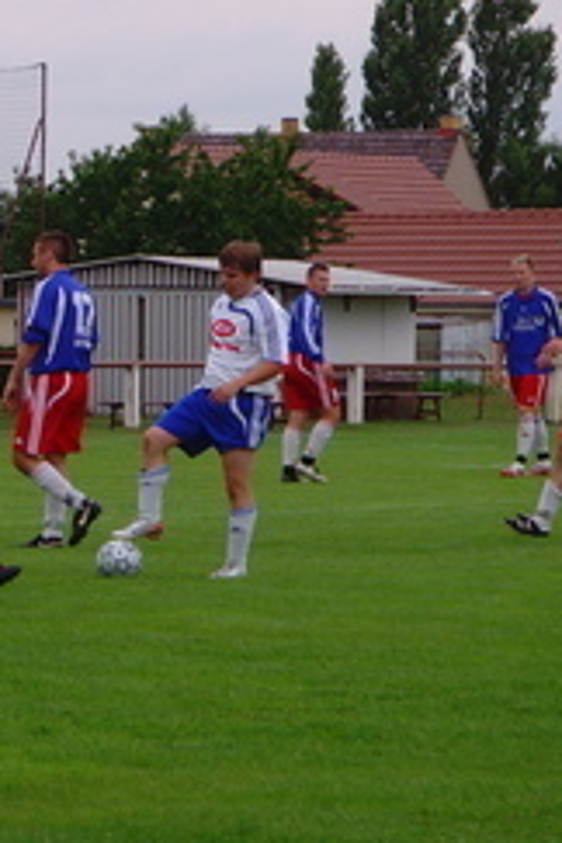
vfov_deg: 8.2
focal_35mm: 250
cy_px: 349
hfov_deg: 5.5
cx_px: 3
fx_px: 5854
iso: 80
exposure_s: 1/180
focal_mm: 19.8
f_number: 4.5
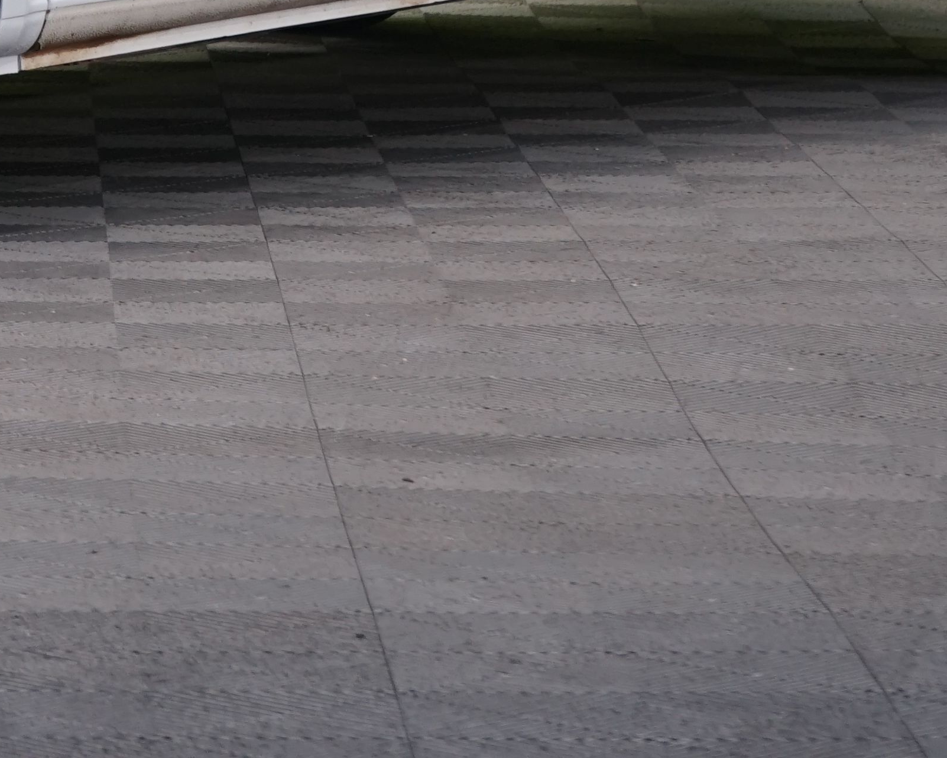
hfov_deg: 7.8
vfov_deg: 6.2
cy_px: -424
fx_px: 6896
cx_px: -50
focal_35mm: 246
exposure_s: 1/30
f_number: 5.6
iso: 500
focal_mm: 70
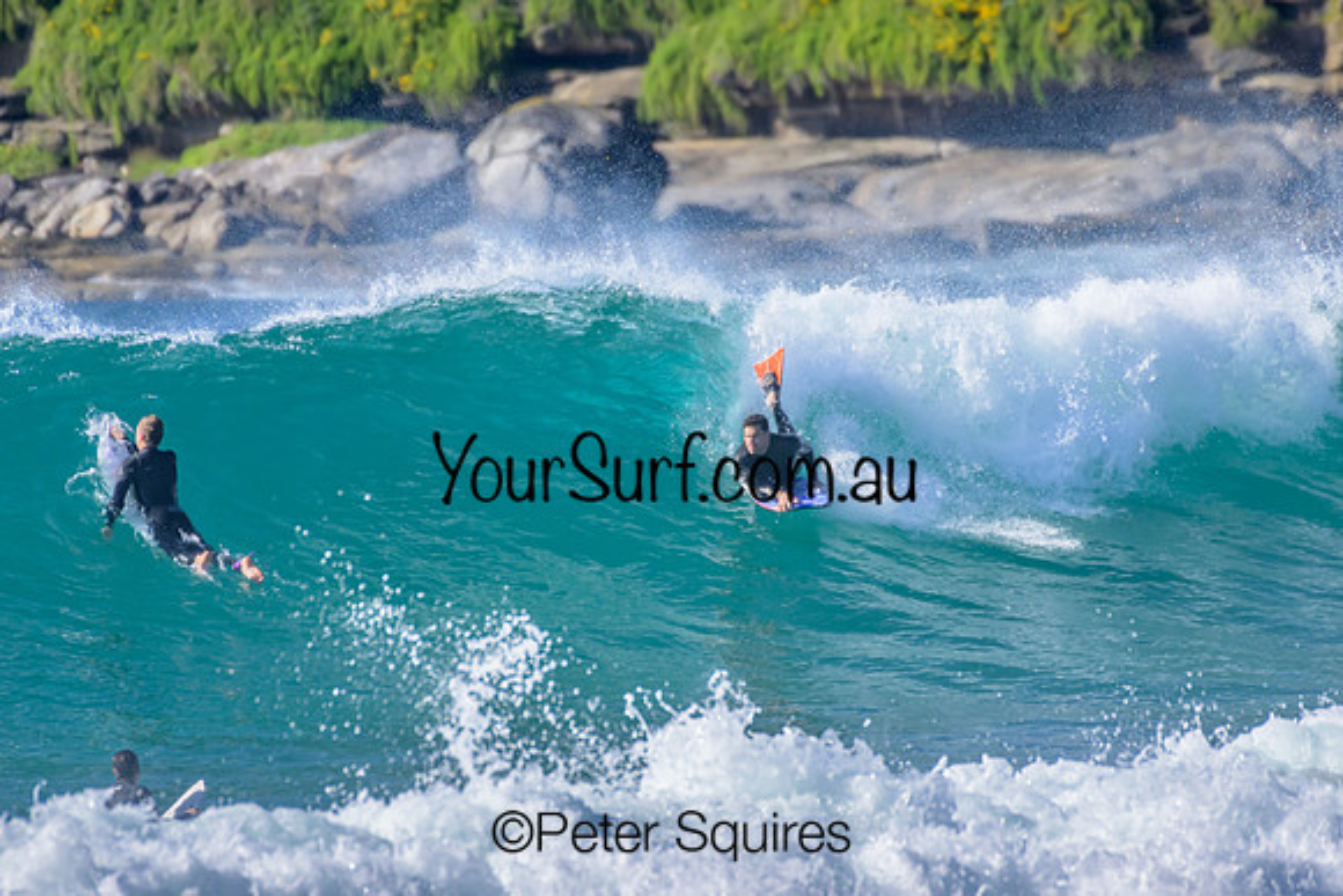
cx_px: 672
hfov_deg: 2.1
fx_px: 37313
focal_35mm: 1000
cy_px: 448
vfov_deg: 1.4
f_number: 11
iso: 1600
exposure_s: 1/2000
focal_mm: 1000
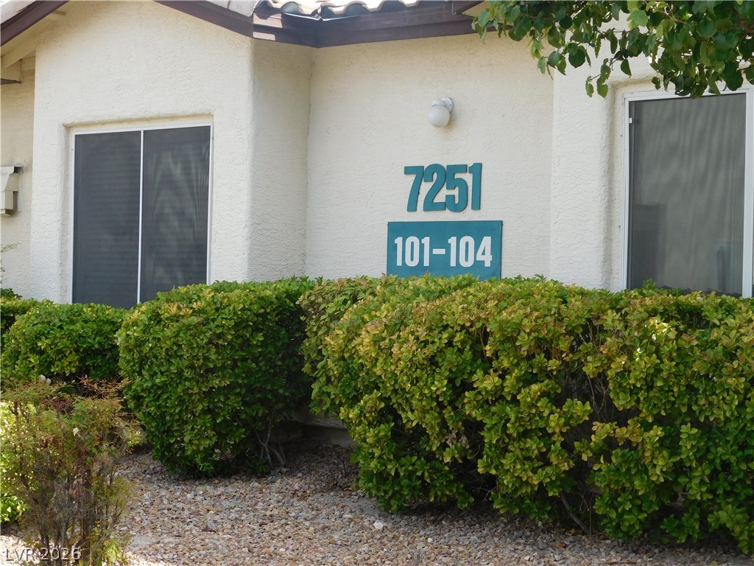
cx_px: 377
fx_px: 1438
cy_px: 283
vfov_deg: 22.3
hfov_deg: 29.4
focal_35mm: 66
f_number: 4.2
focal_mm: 11.7
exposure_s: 1/400
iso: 125
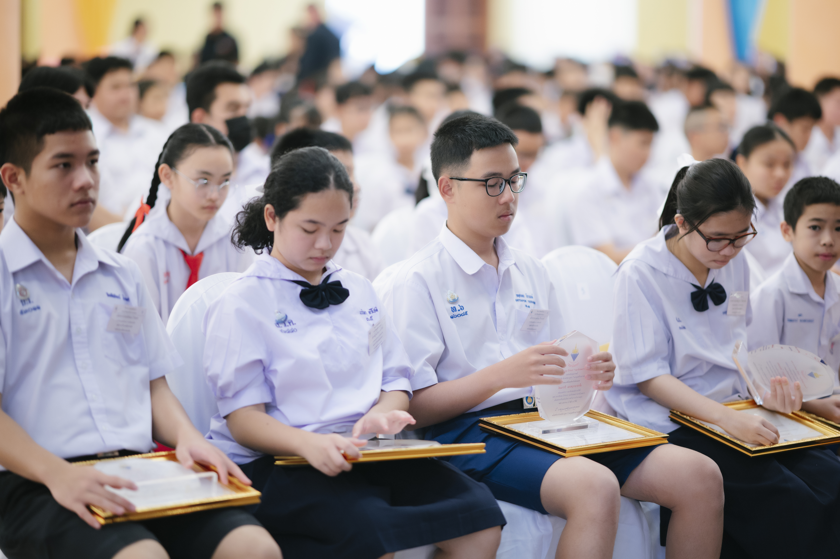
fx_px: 2448
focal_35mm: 105
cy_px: 280
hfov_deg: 19.5
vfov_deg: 13.0
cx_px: 420
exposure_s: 1/400
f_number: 1.4
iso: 1250
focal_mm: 105
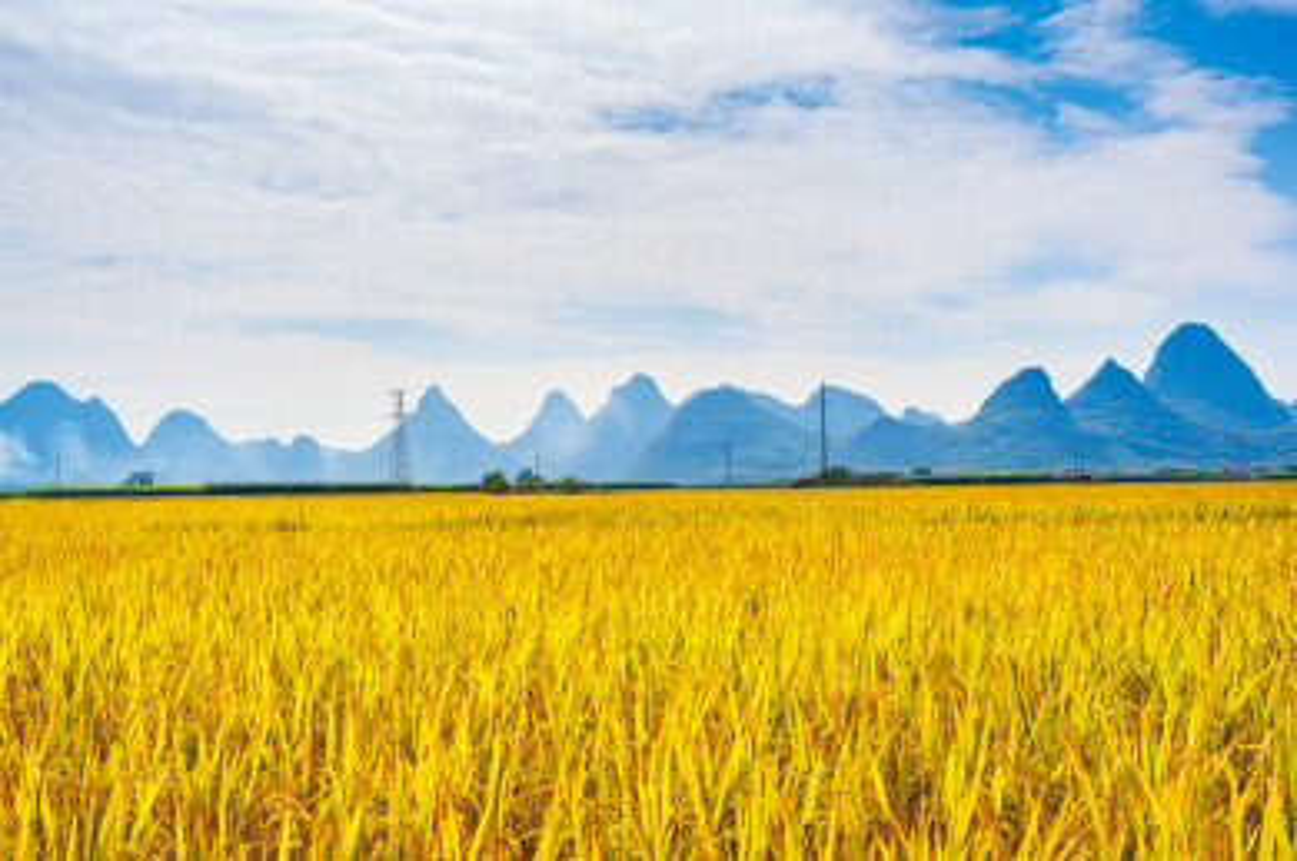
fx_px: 1259
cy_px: 430
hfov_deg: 54.5
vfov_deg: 37.8
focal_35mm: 35
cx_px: 648
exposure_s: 1/200
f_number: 11
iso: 50
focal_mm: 35
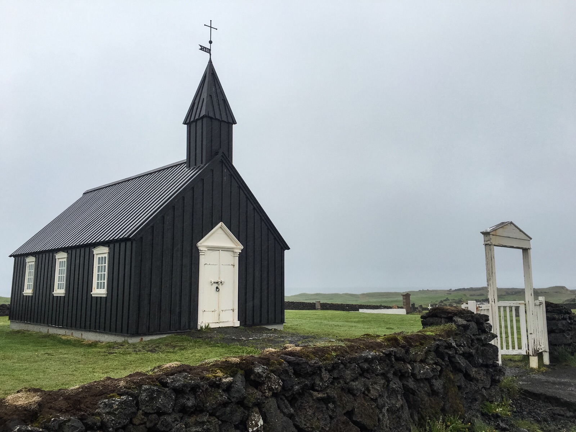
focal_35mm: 29
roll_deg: +0.1
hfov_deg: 61.7
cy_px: 216
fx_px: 483
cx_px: 288
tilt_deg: +7.3
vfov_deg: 48.2
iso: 25
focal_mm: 4.15
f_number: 2.2
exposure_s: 1/297
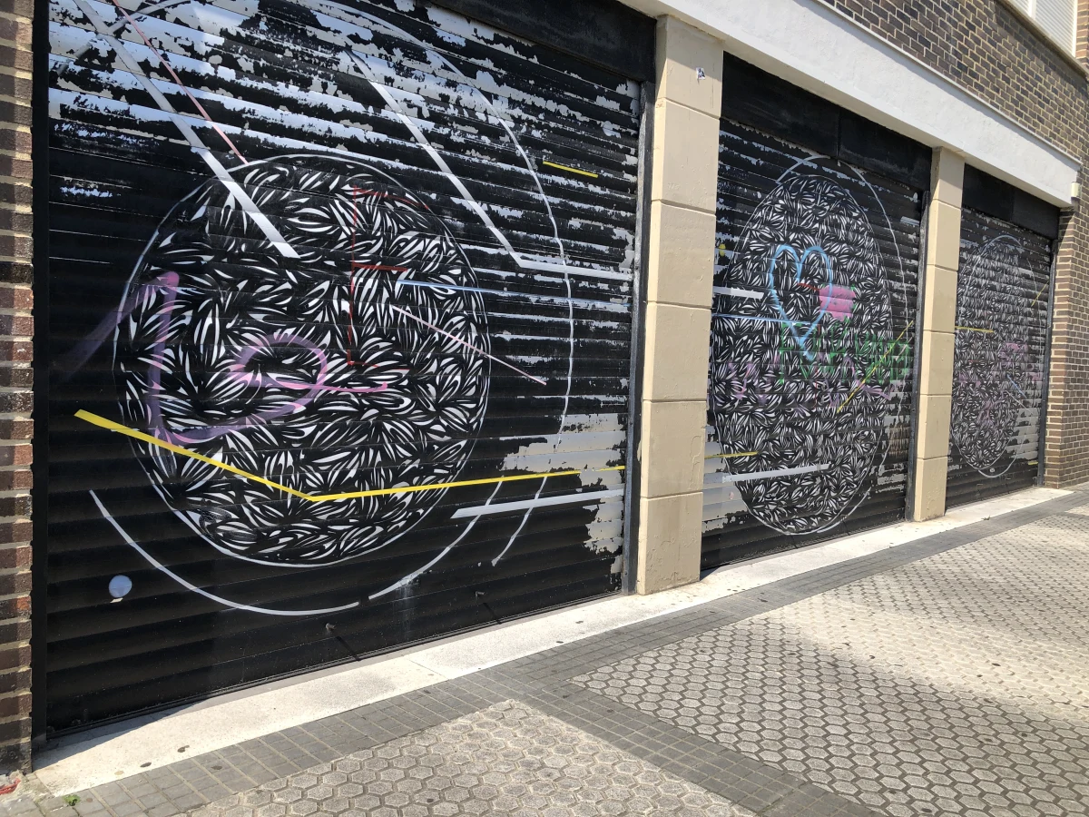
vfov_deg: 49.7
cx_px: 544
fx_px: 881
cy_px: 408
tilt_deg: -3.1
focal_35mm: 28
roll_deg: -2.5
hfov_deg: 63.4
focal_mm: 4
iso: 20
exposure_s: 1/1600
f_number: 1.8
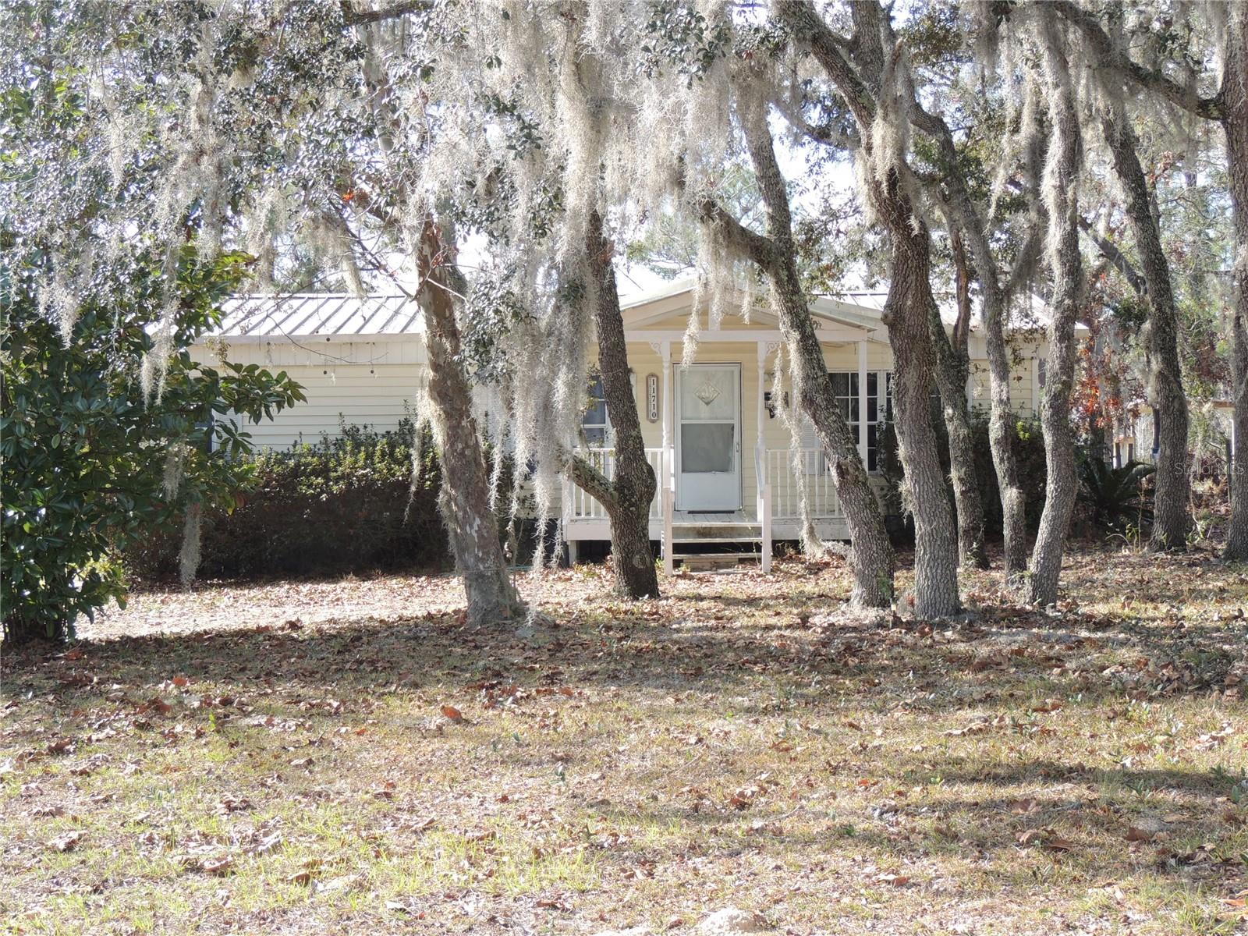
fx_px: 1983
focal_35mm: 55
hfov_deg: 34.9
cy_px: 468
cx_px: 624
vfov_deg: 26.6
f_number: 3.7
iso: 100
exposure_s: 1/200
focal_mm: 9.8
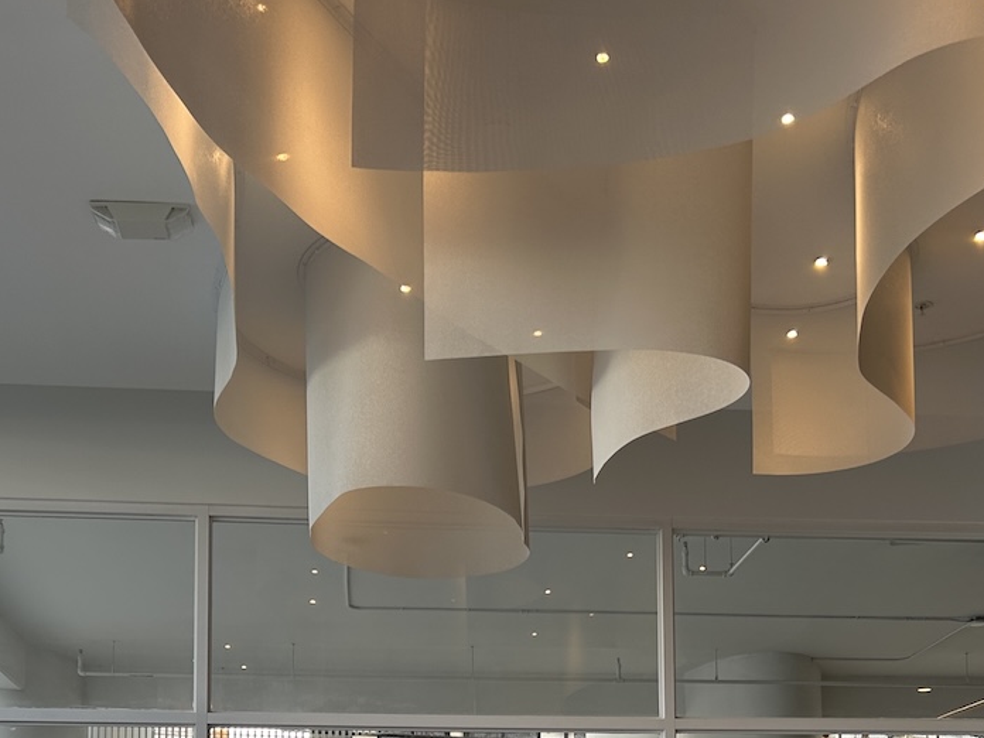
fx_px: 1592
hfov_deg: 34.3
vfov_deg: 24.5
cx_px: 539
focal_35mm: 56
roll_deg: +0.7
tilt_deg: +6.3
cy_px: 790
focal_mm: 5.7
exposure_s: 1/303
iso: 50
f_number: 1.5
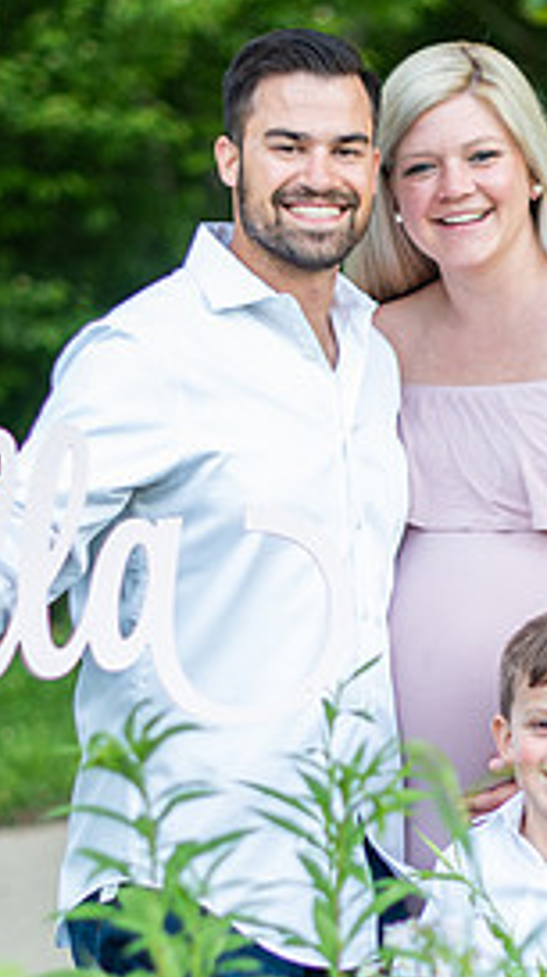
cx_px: 449
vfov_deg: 17.3
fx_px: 3206
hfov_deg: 9.7
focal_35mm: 124
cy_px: 572
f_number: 1.8
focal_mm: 50
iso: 200
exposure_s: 1/320
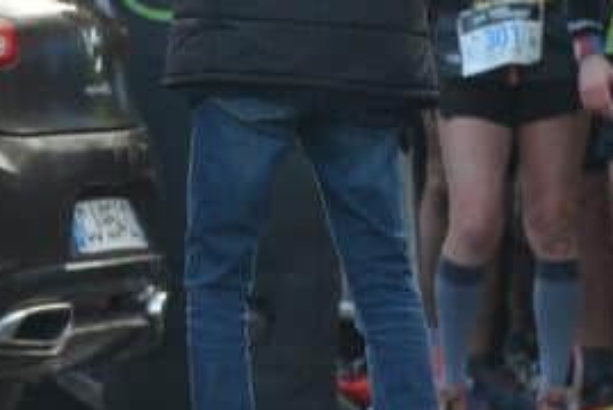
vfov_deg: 1.2
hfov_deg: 1.9
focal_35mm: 1112
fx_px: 18955
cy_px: -18
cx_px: -180
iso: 1100
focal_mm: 260
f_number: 5.6
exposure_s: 1/500
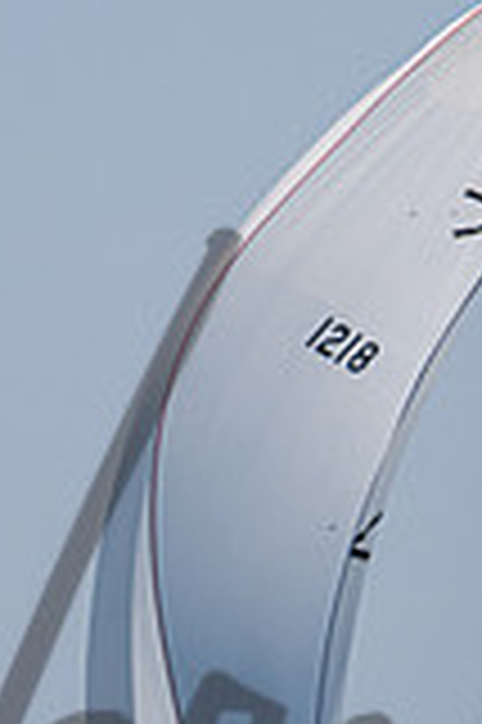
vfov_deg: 2.2
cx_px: 261
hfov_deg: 1.5
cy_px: 905
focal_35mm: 944
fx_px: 18998
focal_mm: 220
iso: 400
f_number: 8
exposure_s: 1/2000
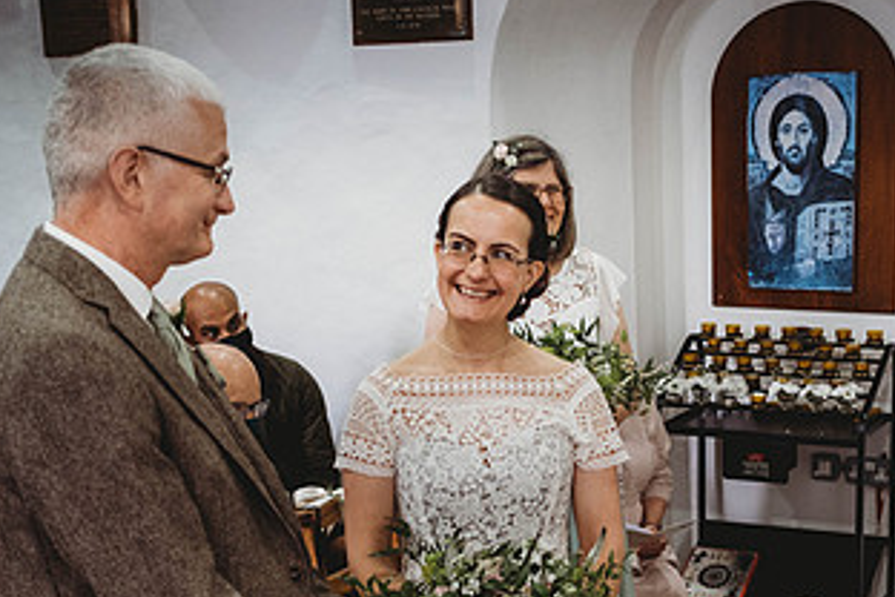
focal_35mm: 65
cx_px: 534
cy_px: 495
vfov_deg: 20.6
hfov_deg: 30.9
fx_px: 1616
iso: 1600
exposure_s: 1/160
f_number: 2
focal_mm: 23
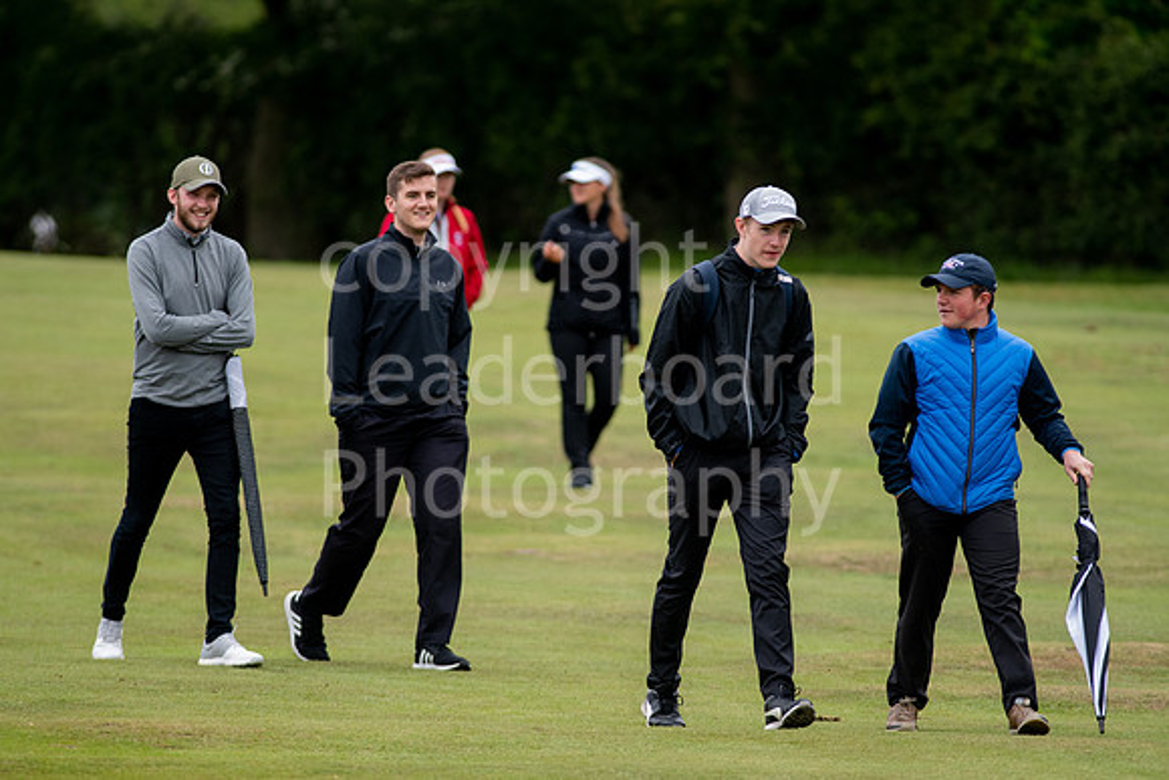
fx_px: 14615
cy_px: 390
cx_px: 584
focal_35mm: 450
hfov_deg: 4.6
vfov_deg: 3.1
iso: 640
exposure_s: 1/2000
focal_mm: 300
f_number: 4
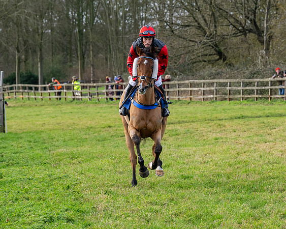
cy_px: 83
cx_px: 175
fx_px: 1926
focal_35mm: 228
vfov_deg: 6.8
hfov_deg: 8.5
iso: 800
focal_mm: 105
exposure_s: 1/800
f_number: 5
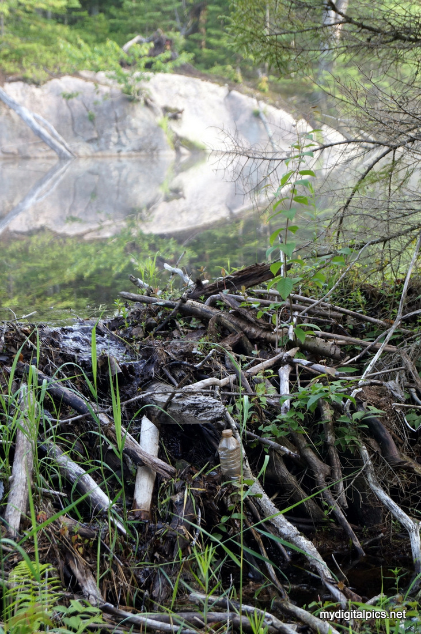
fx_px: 1450
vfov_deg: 24.6
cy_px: 317
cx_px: 210
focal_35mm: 82
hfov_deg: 16.5
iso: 400
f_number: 5.6
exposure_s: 1/100
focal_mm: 55
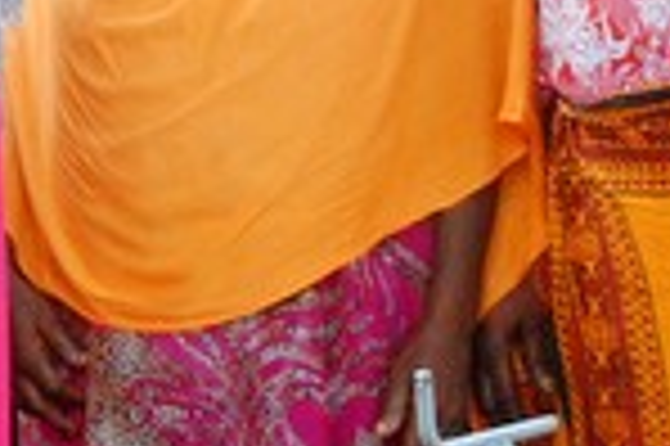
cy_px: 212
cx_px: -562
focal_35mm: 388
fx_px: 7220
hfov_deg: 5.2
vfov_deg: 3.5
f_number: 8
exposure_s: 1/250
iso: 800
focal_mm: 55
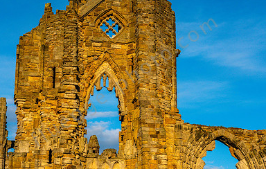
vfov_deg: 15.9
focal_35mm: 83
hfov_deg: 24.8
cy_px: 80
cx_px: 128
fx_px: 605
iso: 100
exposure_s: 1/640
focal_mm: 52
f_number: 8
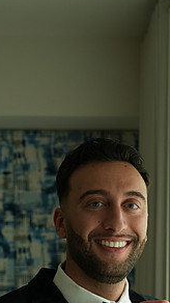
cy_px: 288
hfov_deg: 12.1
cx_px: 122
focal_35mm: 100
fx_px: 802
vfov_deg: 20.8
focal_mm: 48
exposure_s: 1/200
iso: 1250
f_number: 4
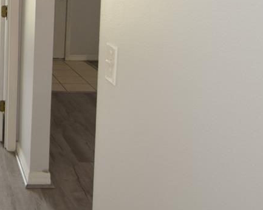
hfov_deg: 30.7
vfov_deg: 27.9
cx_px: -50
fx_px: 405
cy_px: 15
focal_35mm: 52
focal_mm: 10
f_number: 4
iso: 250
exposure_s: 1/60
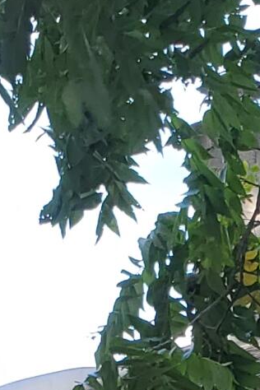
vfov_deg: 10.8
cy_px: 828
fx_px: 1852
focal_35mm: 171
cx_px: 520
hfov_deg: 7.7
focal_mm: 4.3
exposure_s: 1/191
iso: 50
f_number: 2.4
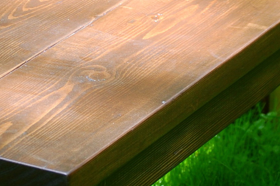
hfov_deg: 8.9
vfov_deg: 5.9
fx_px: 1799
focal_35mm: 231
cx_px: 120
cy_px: 62
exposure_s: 1/125
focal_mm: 55
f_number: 6.3
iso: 200
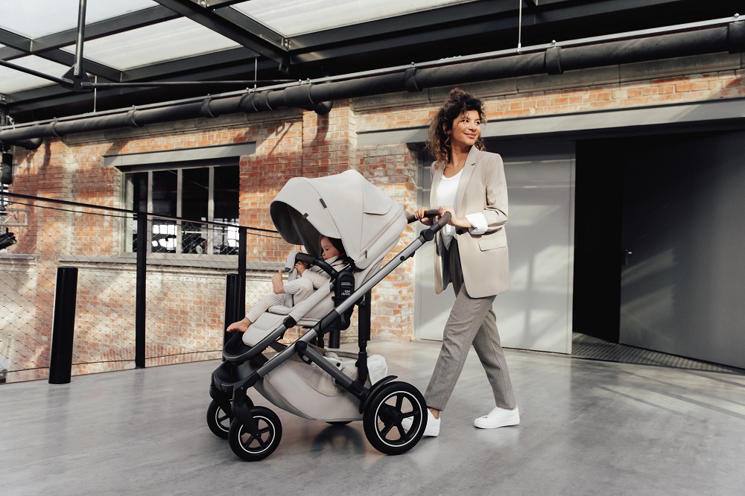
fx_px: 641
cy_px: 248
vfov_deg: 42.3
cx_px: 372
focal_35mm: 31
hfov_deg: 60.3
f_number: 4
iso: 1000
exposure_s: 1/640
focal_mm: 31
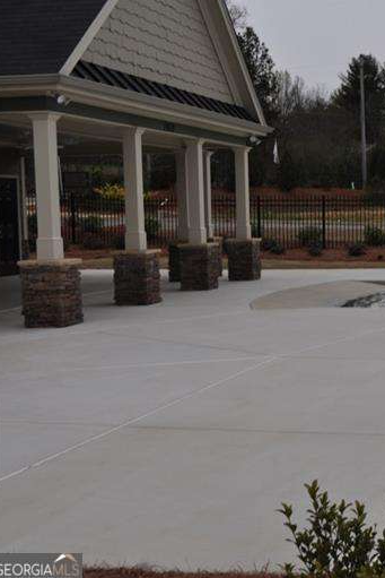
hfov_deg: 21.0
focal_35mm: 61
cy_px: 282
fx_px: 978
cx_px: 445
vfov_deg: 32.9
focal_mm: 26
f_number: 7.1
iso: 200
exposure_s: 1/200
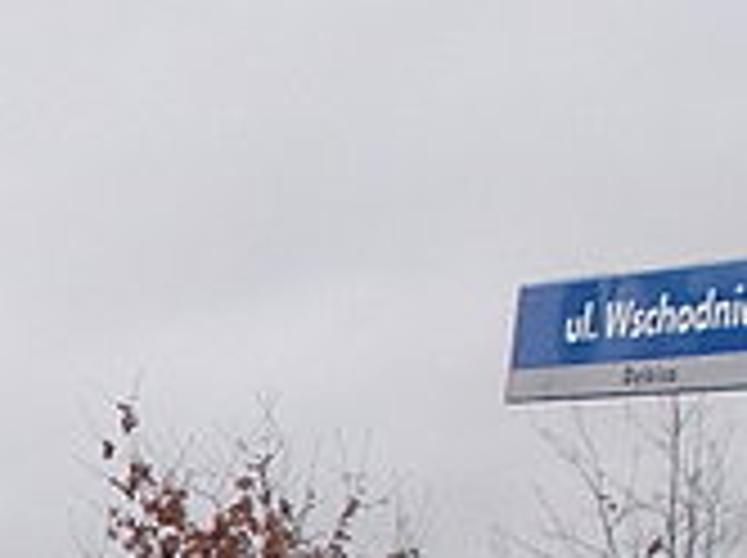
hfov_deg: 12.2
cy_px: 1046
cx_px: -824
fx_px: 3038
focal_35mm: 141
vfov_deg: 9.9
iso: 80
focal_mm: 4.6
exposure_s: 1/250
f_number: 3.2
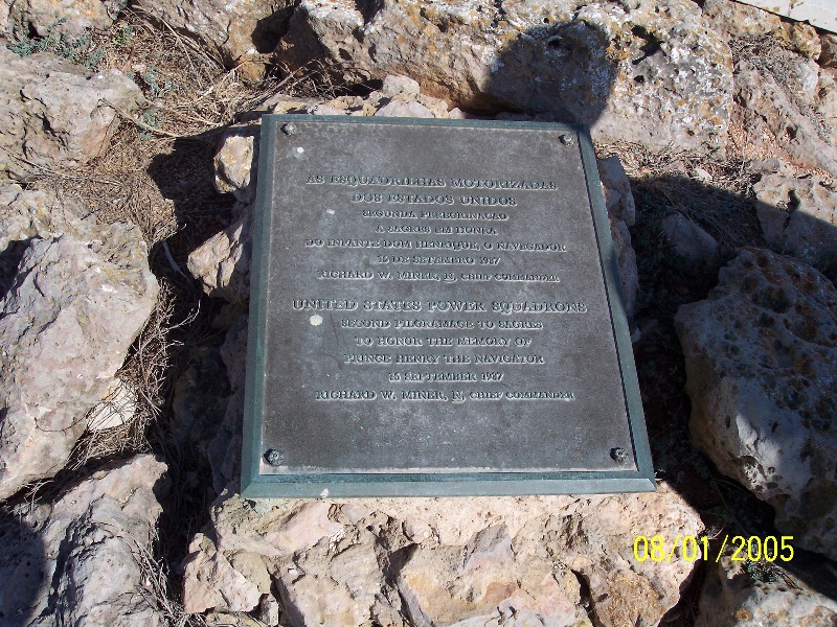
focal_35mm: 38
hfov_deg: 49.0
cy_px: 314
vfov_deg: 37.7
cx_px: 418
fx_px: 919
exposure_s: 1/1000
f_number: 4.8
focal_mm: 8
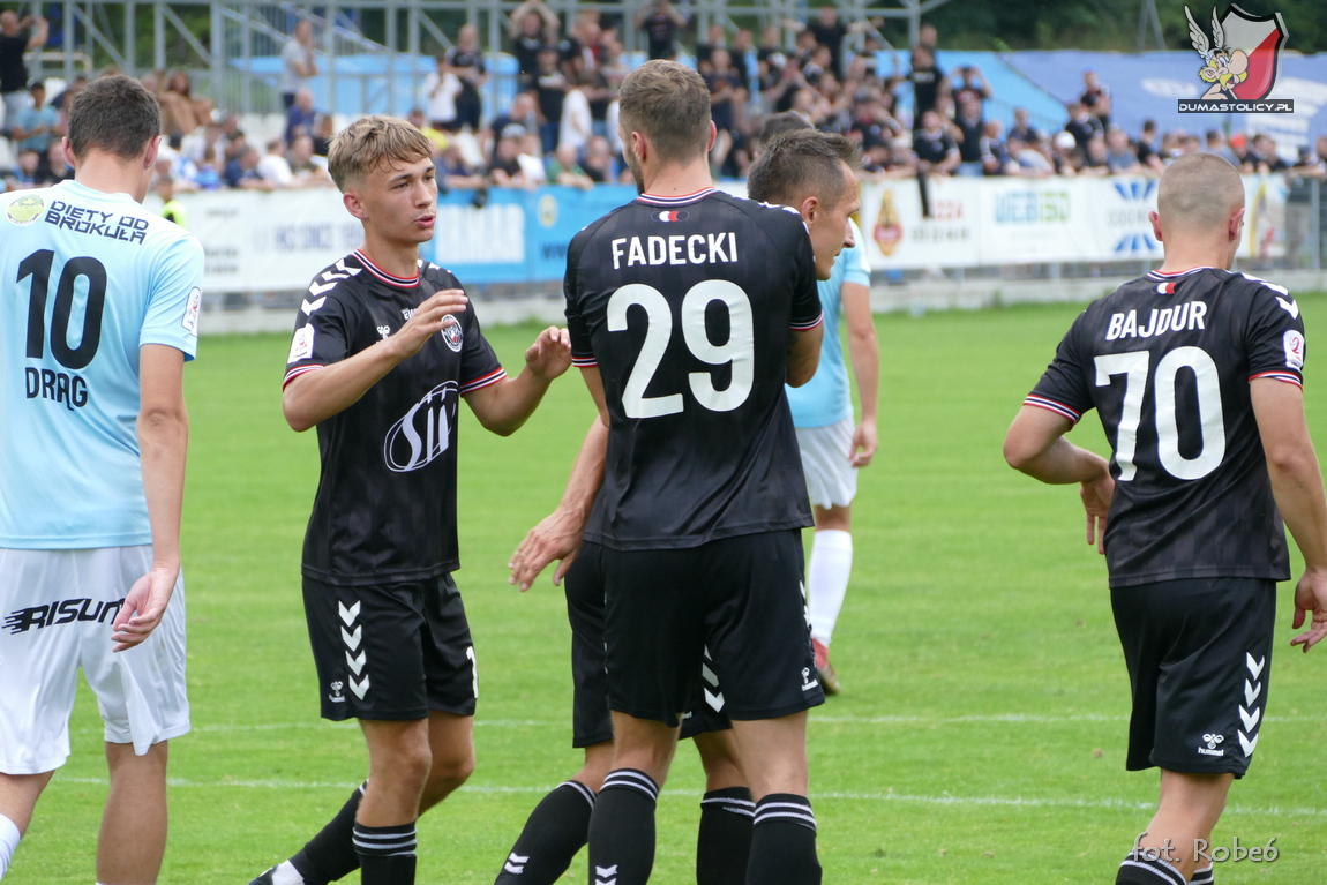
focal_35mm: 260
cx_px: 664
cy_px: 442
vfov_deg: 5.3
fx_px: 9584
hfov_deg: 7.9
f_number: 4
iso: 500
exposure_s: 1/500
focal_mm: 94.66
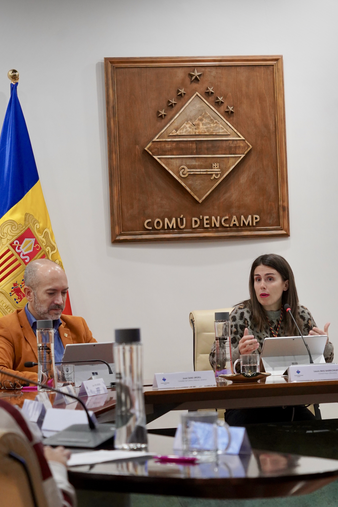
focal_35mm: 132
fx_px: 1859
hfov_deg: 10.4
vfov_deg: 15.5
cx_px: 163
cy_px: 330
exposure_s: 1/160
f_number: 5.6
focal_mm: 85
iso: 3200
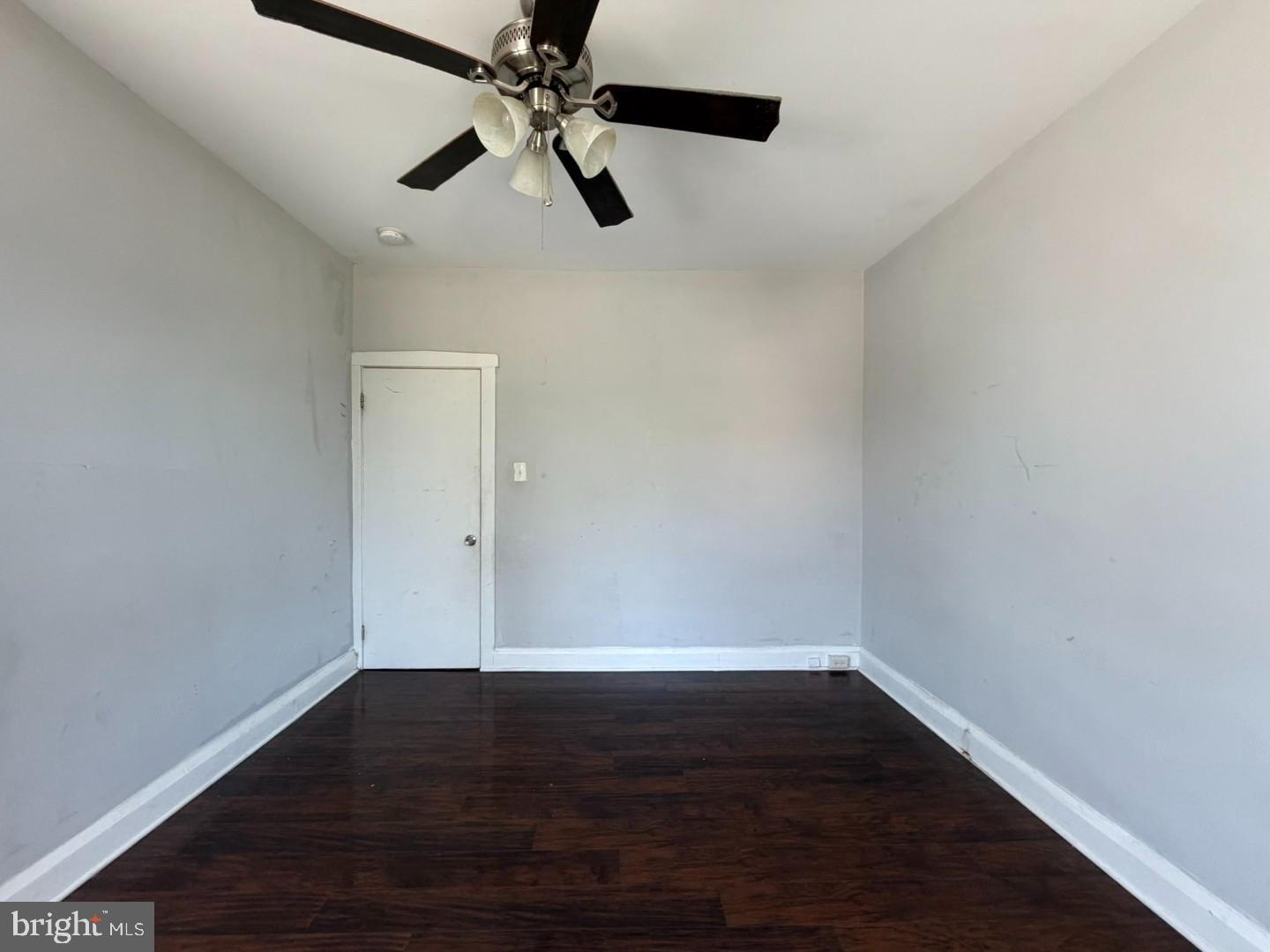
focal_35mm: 14
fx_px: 514
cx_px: 635
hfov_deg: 102.1
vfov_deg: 85.7
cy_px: 476
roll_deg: -0.4
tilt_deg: -1.1
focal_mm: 2.22
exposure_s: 1/121
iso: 250
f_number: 2.2
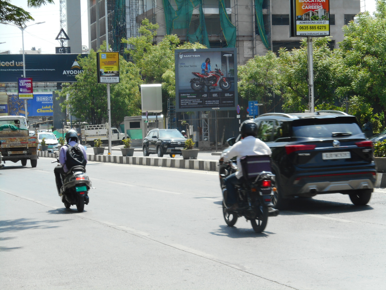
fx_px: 1494
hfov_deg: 14.7
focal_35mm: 134
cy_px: 145
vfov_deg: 11.1
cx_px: 193
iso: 80
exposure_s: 1/160
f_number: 6.1
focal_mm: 23.9
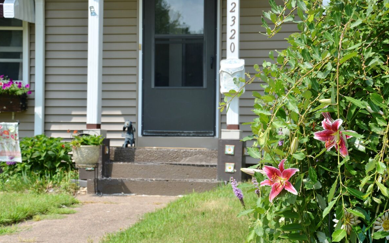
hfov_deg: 26.8
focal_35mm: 77
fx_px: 816
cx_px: 194
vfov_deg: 16.9
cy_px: 122
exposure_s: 1/250
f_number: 8
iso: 140
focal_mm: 50
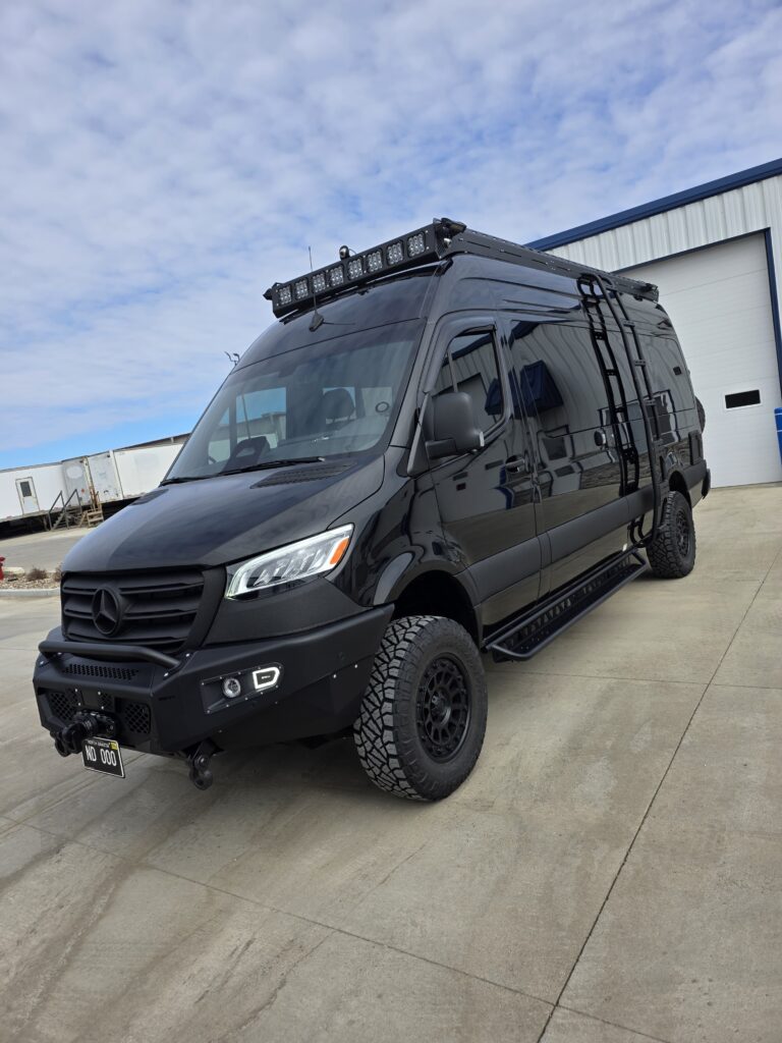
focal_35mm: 23
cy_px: 522
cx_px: 391
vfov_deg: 73.9
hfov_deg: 58.9
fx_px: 693
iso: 40
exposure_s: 1/2476
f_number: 1.7
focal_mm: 6.3
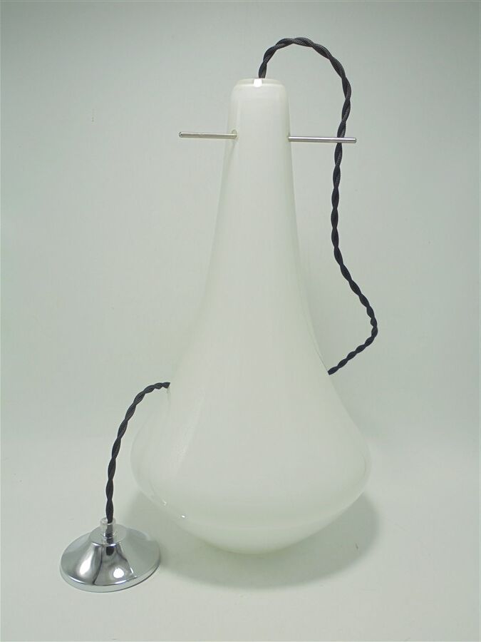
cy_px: 321
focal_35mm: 34
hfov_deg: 41.8
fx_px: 630
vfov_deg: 54.0
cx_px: 240
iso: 100
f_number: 4
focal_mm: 6.1
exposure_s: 1/80
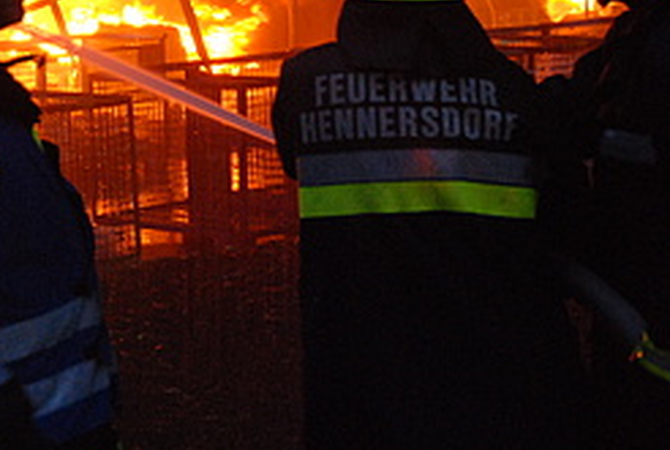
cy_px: 78
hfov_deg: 14.1
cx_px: 353
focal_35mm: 145
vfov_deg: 9.5
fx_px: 2703
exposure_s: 1/25
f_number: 4.8
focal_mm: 50
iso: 1250
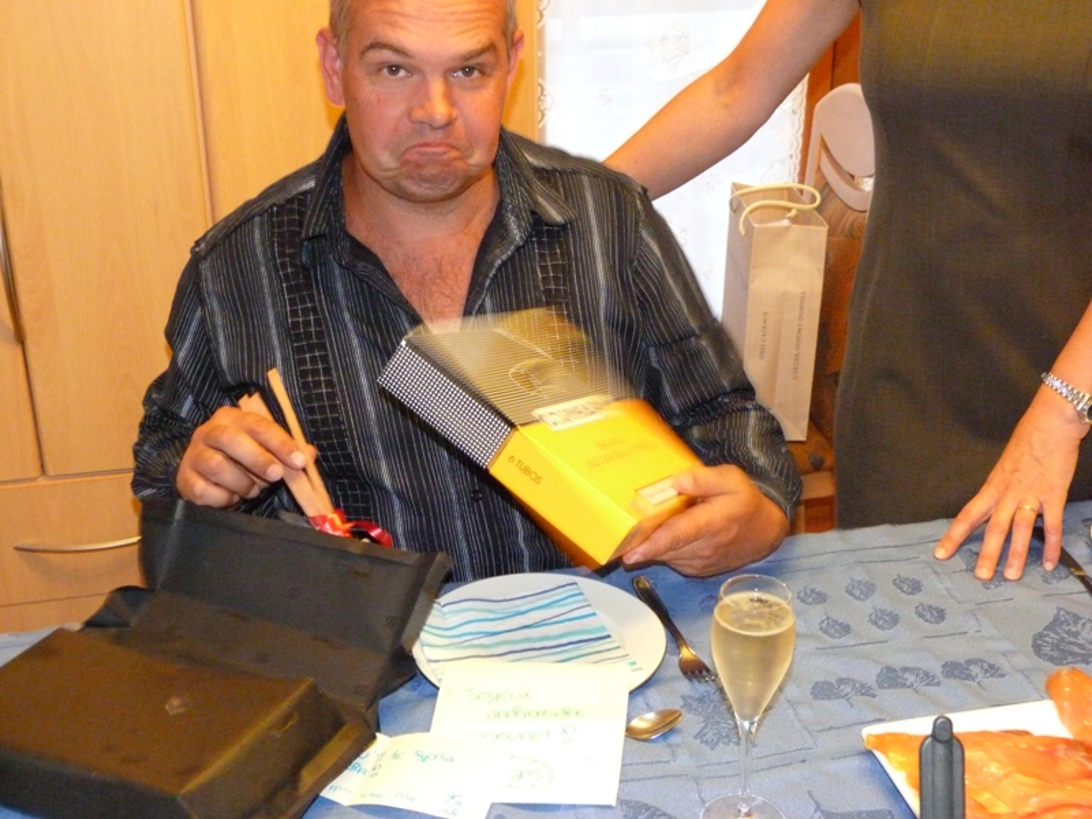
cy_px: 410
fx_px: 1483
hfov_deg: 40.4
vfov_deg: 30.9
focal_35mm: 47
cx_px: 546
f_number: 3.2
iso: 800
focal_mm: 8.5
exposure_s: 1/15
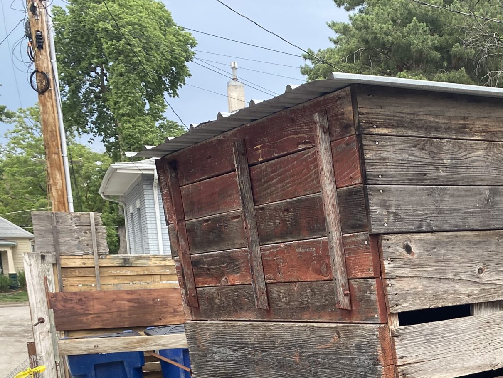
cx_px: 499
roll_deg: -1.8
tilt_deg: -11.6
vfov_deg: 25.2
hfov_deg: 32.3
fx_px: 799
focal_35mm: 55
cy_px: 386
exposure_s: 1/393
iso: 32
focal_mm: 4.25
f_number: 1.8
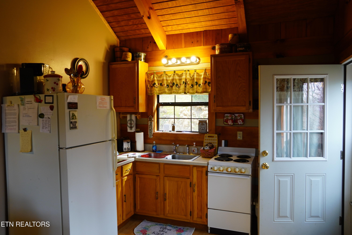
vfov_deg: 47.9
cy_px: 118
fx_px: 264
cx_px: 176
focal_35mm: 27
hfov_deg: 67.4
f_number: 4
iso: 320
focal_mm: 18
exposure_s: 1/60
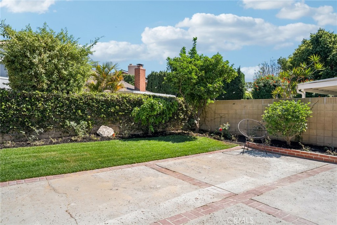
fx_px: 225
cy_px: 112
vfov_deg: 53.1
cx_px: 168
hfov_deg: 73.8
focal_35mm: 24
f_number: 8
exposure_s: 1/400
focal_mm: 24
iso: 100
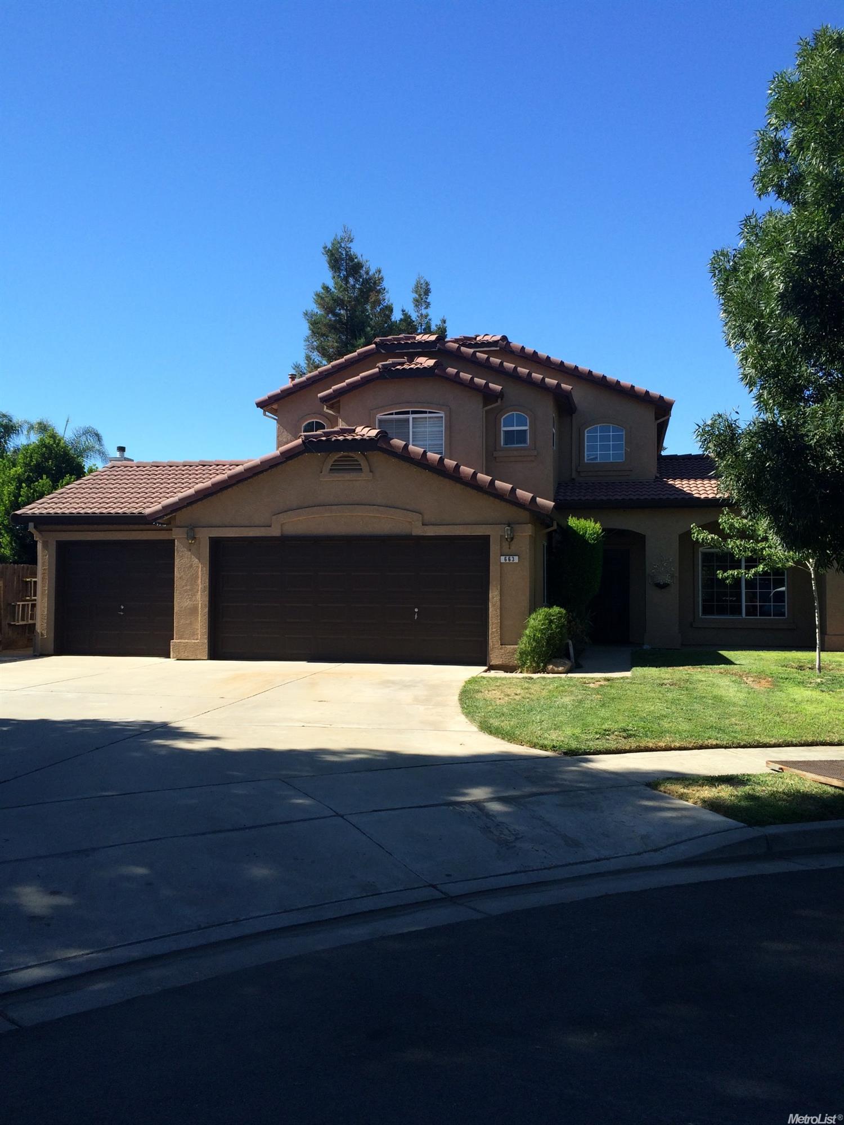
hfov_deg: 48.2
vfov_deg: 61.7
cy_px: 562
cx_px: 422
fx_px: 943
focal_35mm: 29
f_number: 2.2
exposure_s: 1/1080
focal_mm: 4.15
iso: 32
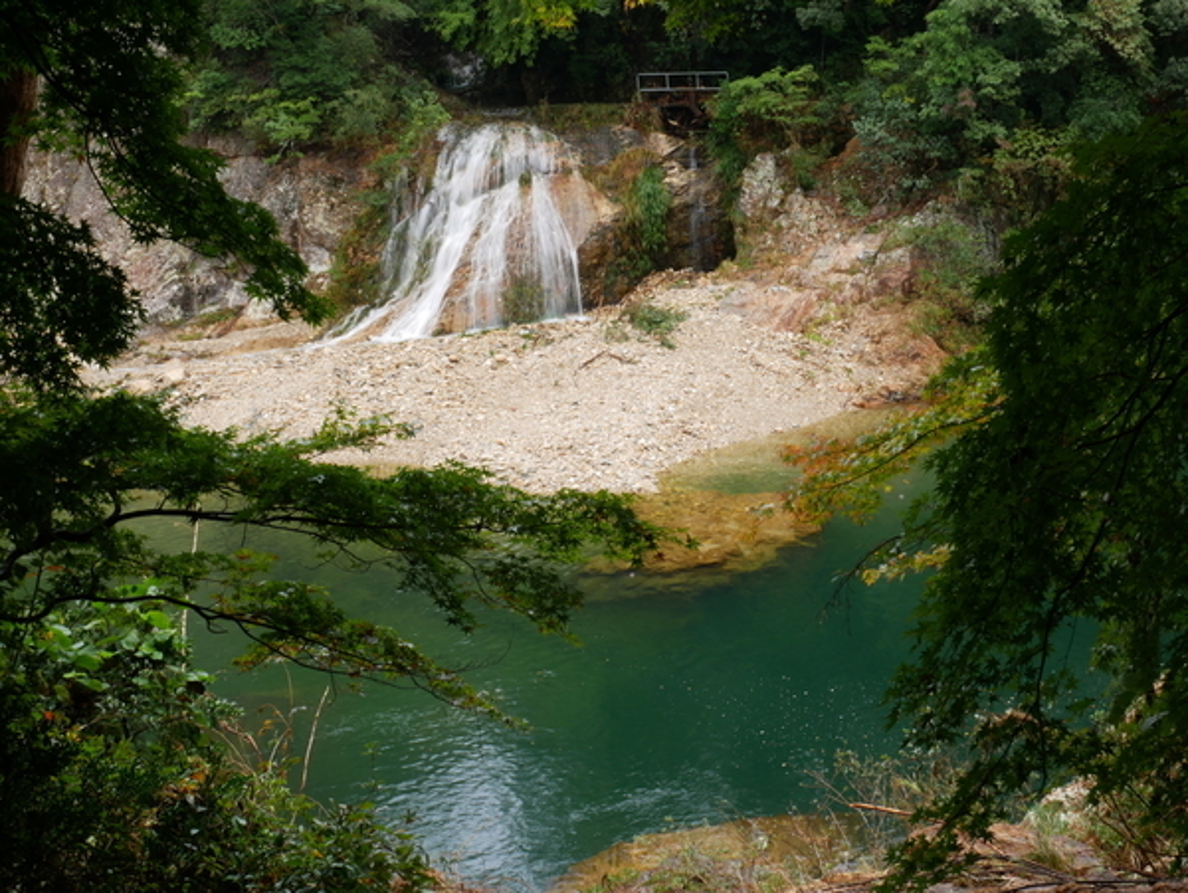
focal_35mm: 54
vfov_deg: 27.1
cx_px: 594
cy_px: 446
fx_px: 1855
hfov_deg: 35.5
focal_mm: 27
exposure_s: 1/8
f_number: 18
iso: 200
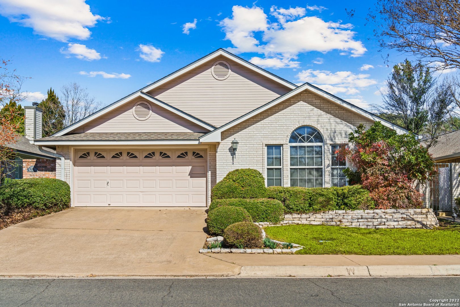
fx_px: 396
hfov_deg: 60.3
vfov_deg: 42.3
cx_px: 230
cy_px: 154
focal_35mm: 31
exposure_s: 1/25
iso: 100
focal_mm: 31
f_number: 9
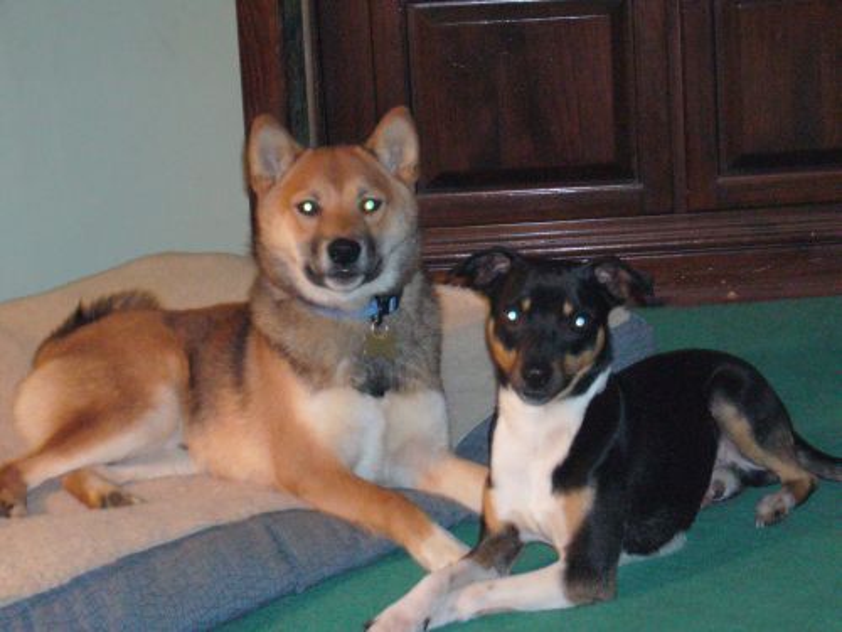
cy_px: 316
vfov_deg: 14.4
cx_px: 421
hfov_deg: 19.1
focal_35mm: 103
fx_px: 2505
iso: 400
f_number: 4.9
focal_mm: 17
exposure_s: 1/8
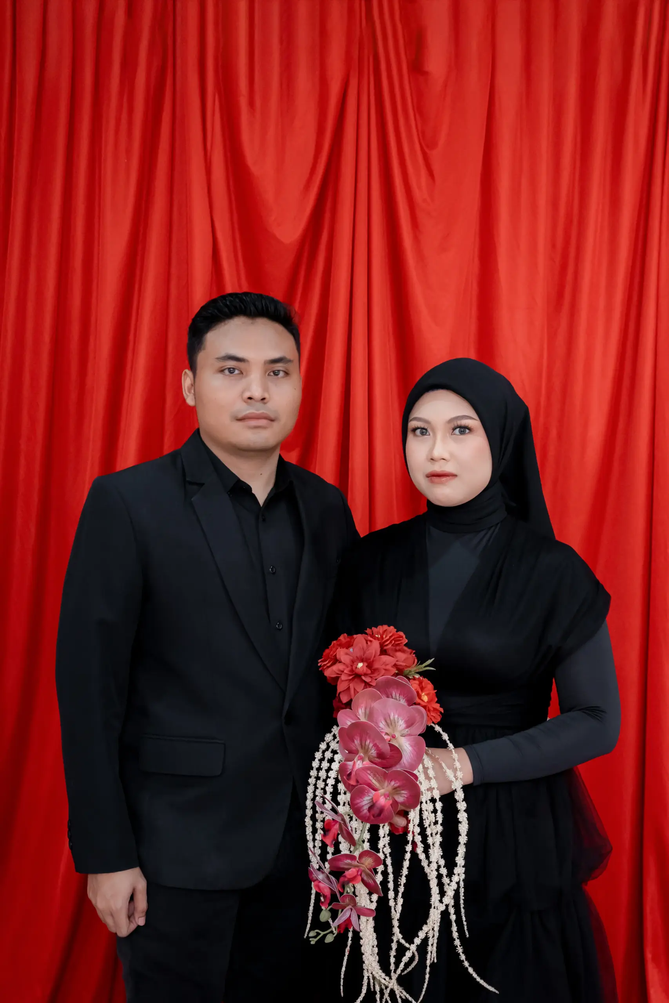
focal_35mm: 50
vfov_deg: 39.6
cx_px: 334
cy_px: 502
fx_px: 1393
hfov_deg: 27.0
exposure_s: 1/125
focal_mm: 50
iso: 1000
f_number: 4.5
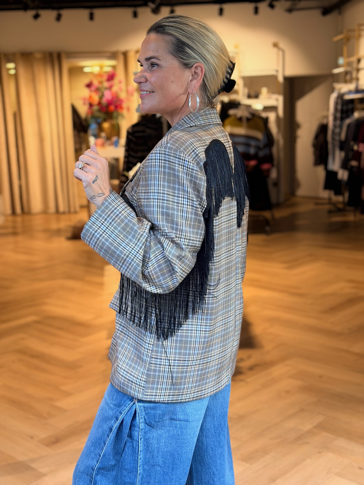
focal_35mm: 48
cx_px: 182
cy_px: 242
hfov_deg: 30.3
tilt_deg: -11.8
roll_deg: +2.5
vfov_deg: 39.7
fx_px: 673
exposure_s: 1/100
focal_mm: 6.76
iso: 80
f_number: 1.78
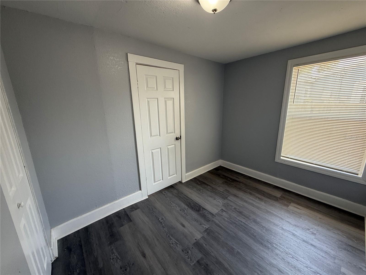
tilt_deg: -13.5
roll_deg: +2.6
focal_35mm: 14
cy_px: 138
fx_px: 148
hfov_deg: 102.1
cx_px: 183
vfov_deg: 85.7
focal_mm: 2.22
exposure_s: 1/121
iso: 160
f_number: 2.2
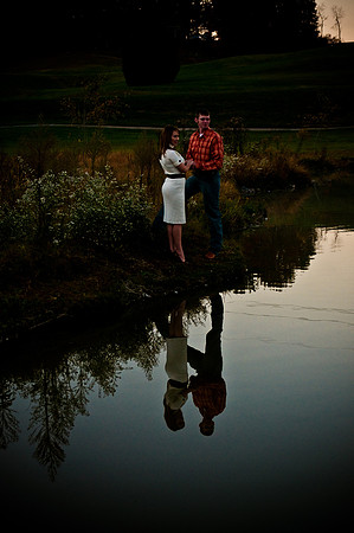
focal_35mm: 72
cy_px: 266
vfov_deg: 28.1
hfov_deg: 18.9
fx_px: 1064
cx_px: 177
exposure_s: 1/400
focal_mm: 48
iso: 250
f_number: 2.8
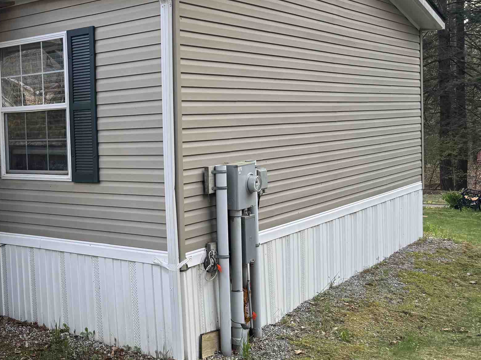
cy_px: 155
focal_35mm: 47
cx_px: 25
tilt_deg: -2.4
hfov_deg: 37.1
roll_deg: +3.1
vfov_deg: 30.8
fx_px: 653
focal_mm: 6.76
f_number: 1.78
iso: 64
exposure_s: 1/245
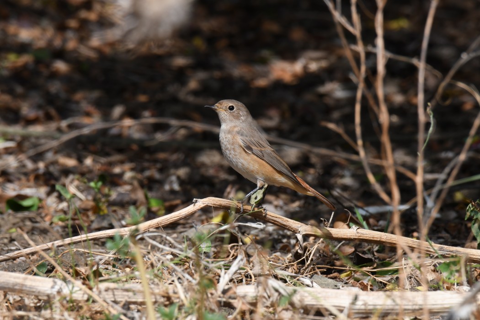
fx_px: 11999
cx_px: 240
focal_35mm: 900
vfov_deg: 1.5
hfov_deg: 2.3
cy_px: 160
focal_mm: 600
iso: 640
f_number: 13
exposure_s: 1/640
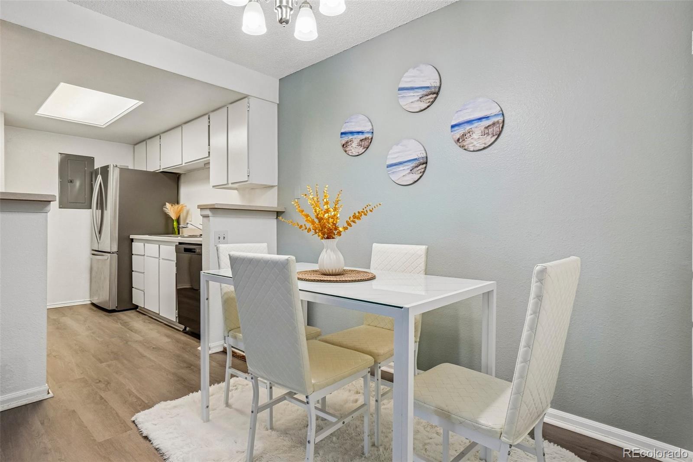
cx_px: 346
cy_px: 231
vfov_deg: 72.0
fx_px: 318
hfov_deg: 95.0
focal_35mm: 16
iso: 400
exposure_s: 1/13
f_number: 8
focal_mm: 11
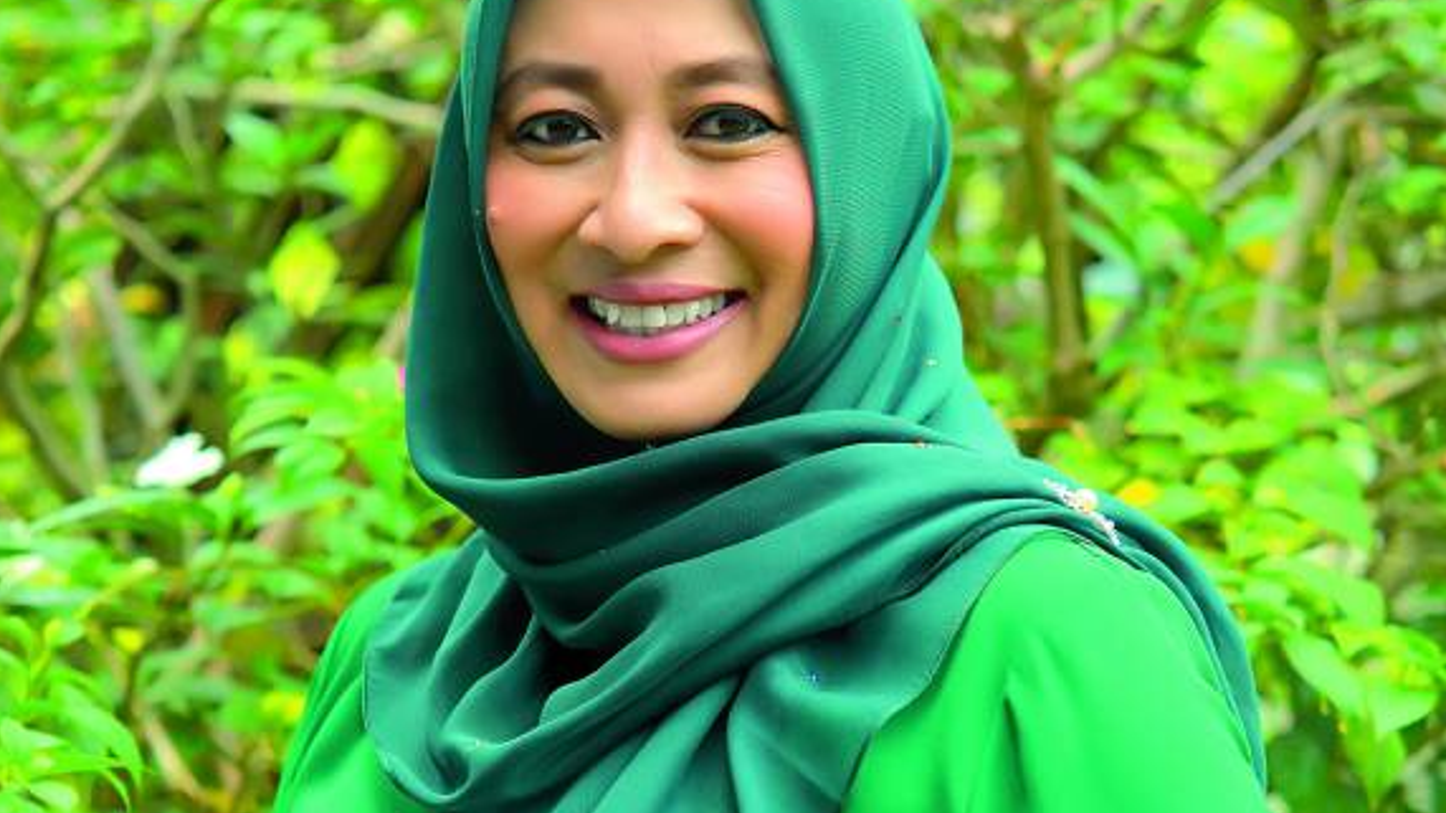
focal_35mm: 110
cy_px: 783
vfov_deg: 10.9
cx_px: 713
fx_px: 4217
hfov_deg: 19.5
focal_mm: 60
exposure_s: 1/250
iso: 100
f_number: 3.5
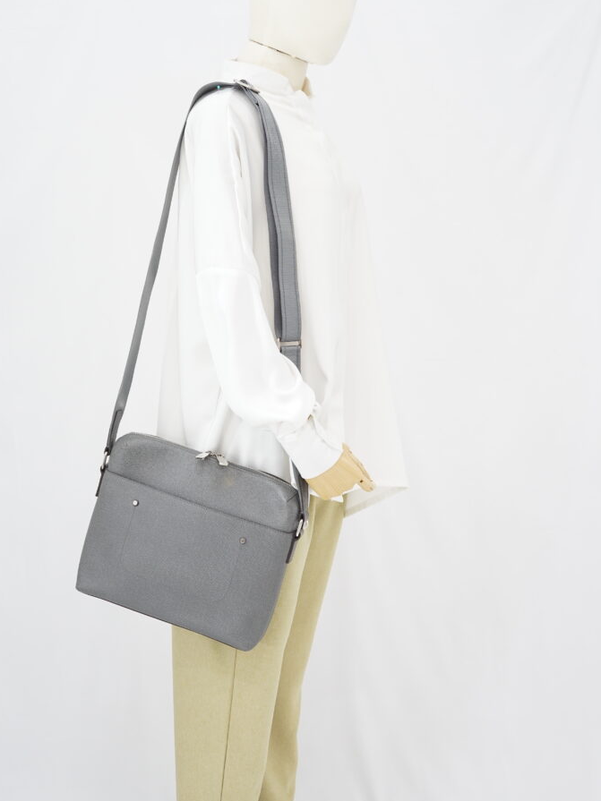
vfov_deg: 34.9
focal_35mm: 55
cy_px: 356
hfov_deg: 26.6
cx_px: 300
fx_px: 1274
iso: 640
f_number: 6.3
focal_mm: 50
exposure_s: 1/8
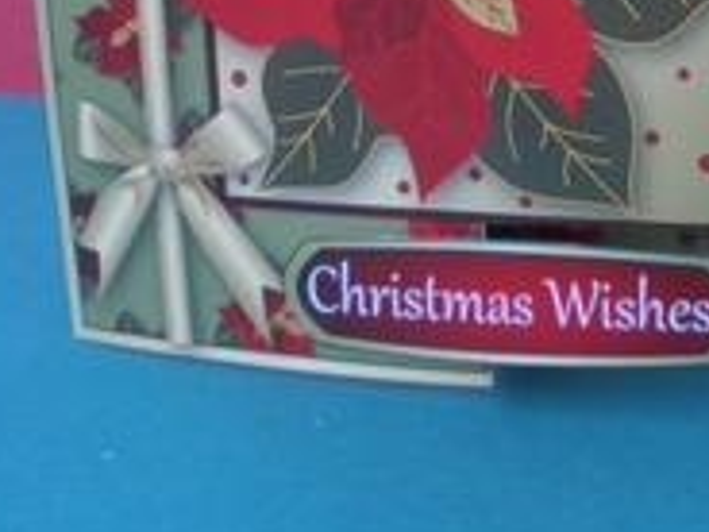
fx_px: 1802
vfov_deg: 16.2
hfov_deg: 21.8
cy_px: -89
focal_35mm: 88
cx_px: 628
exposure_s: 1/30
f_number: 3.5
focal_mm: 6.3
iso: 125
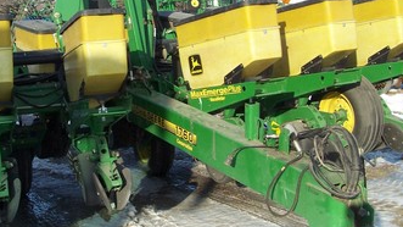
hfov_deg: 30.7
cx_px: 128
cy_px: 57
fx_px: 726
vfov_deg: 17.6
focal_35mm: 68
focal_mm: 6.3
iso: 80
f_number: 4
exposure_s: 1/500
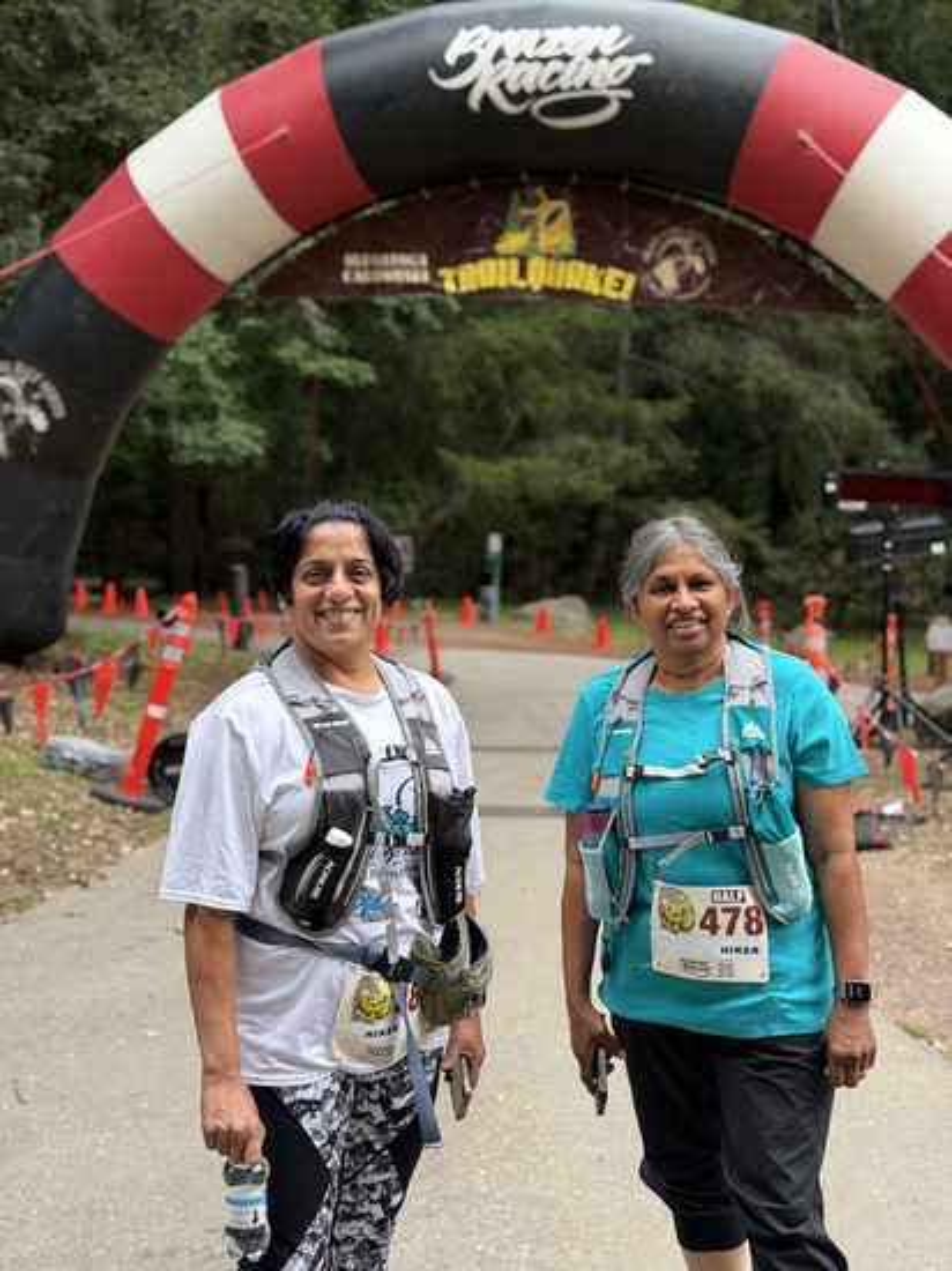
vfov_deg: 39.7
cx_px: 476
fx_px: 1761
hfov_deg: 30.2
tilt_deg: -6.9
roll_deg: +1.1
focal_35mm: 48
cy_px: 636
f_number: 1.78
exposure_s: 1/60
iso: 125
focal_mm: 6.76
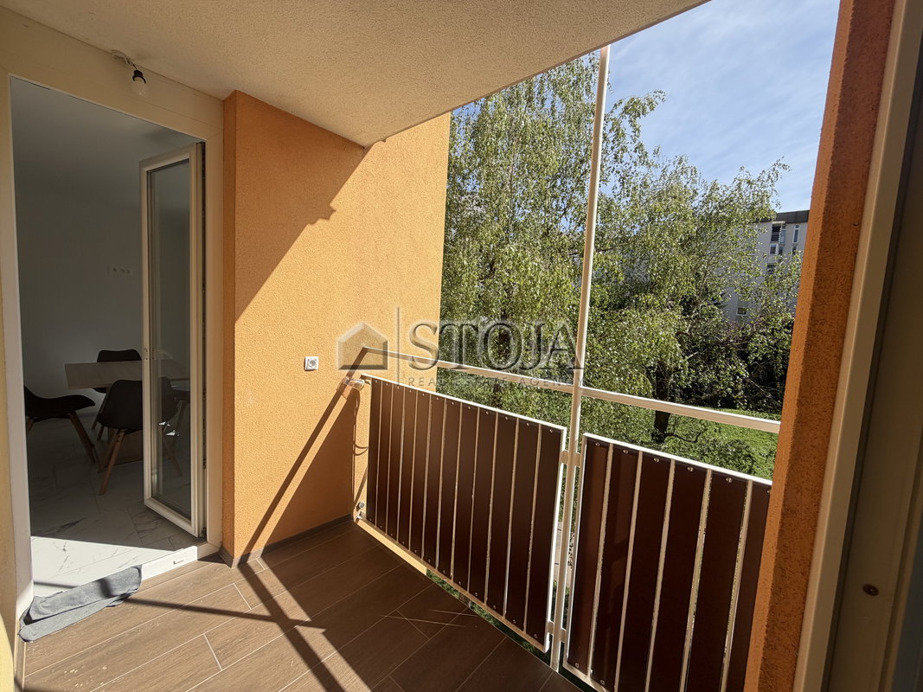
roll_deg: -3.2
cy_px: 346
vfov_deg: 85.7
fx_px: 373
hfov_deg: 102.1
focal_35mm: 14
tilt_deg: -4.4
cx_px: 462
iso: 25
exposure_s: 1/770
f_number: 2.2
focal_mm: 2.22
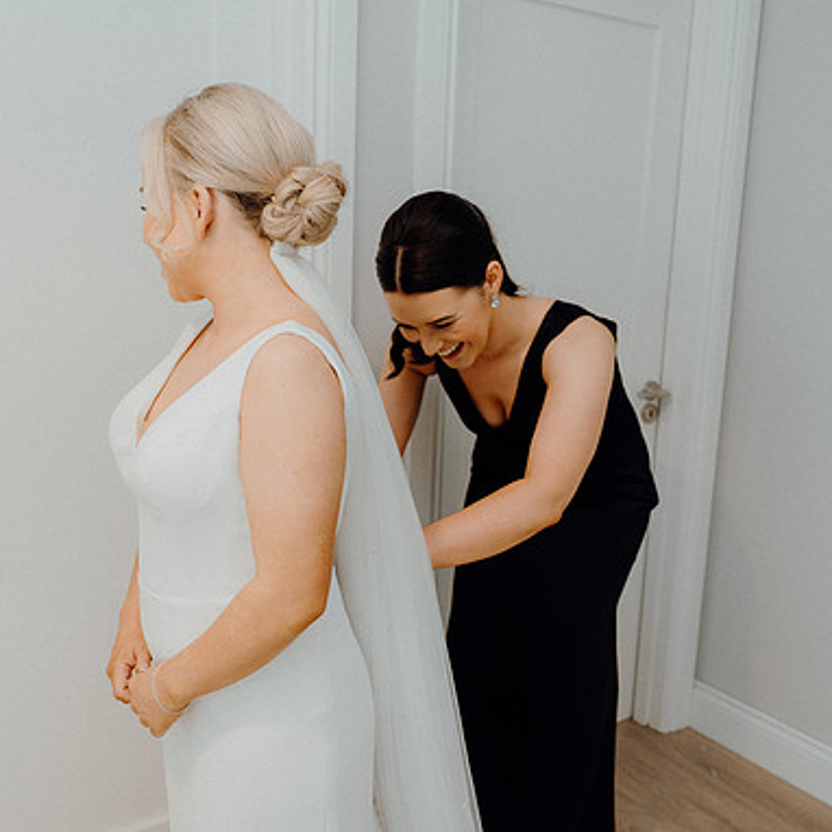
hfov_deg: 52.4
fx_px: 843
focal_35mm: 31
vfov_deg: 52.5
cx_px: 359
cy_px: 417
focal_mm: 24
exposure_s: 1/160
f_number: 3.5
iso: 500
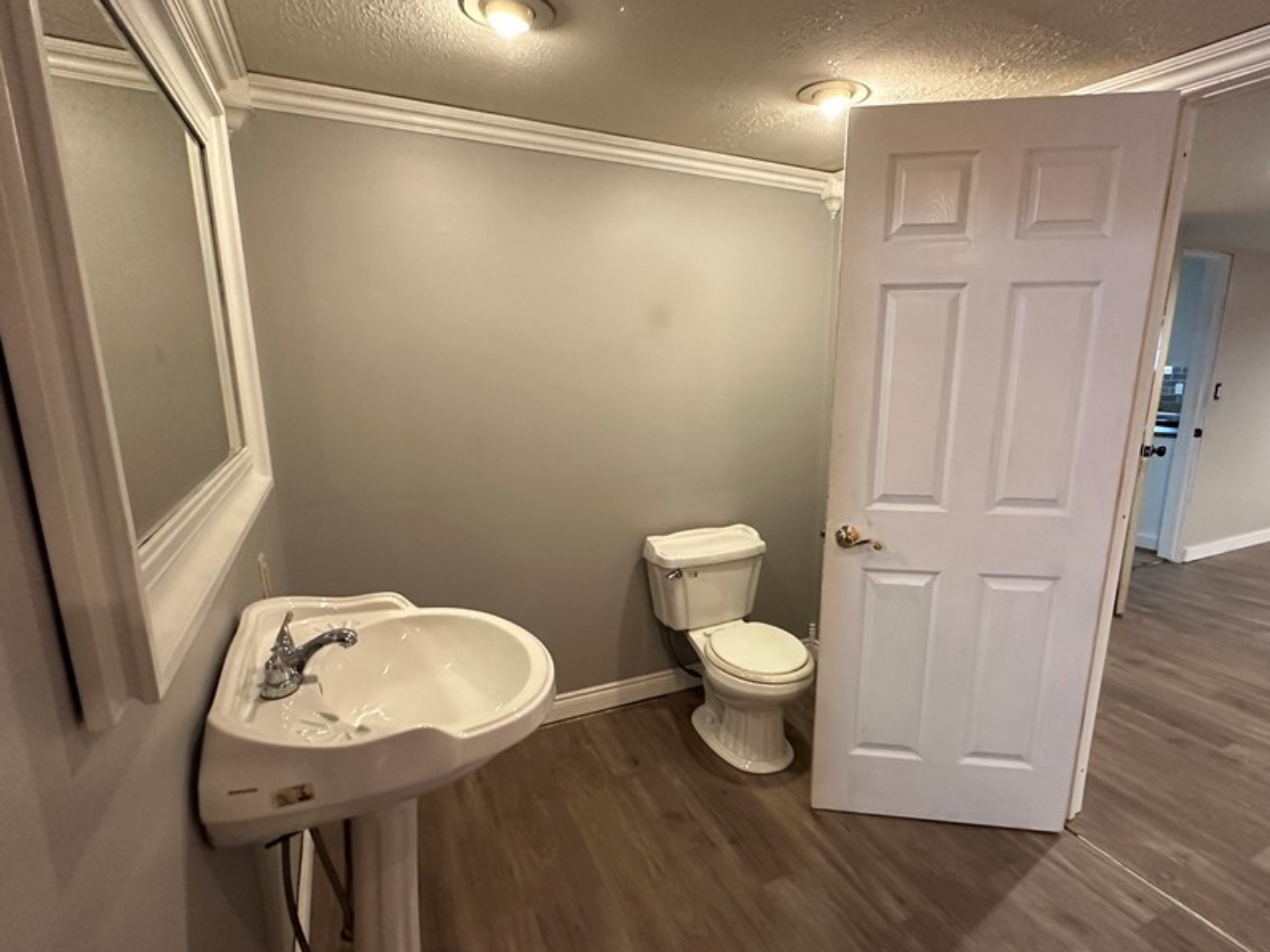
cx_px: 678
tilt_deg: -12.6
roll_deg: +0.2
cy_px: 513
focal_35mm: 18
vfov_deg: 71.5
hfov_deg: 87.6
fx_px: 660
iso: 400
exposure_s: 1/60
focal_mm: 2.22
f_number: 2.2
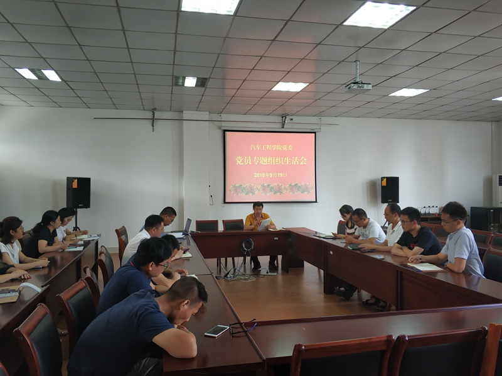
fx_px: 391
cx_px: 251
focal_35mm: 27
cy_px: 188
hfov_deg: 65.4
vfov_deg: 51.3
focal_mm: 3.82
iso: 212
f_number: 1.8
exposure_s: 1/25
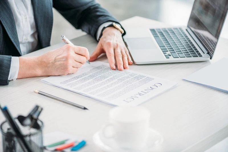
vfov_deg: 13.1
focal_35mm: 105
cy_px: 76
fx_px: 665
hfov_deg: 19.4
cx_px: 114
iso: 400
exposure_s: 1/160
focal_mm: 105
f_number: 3.2
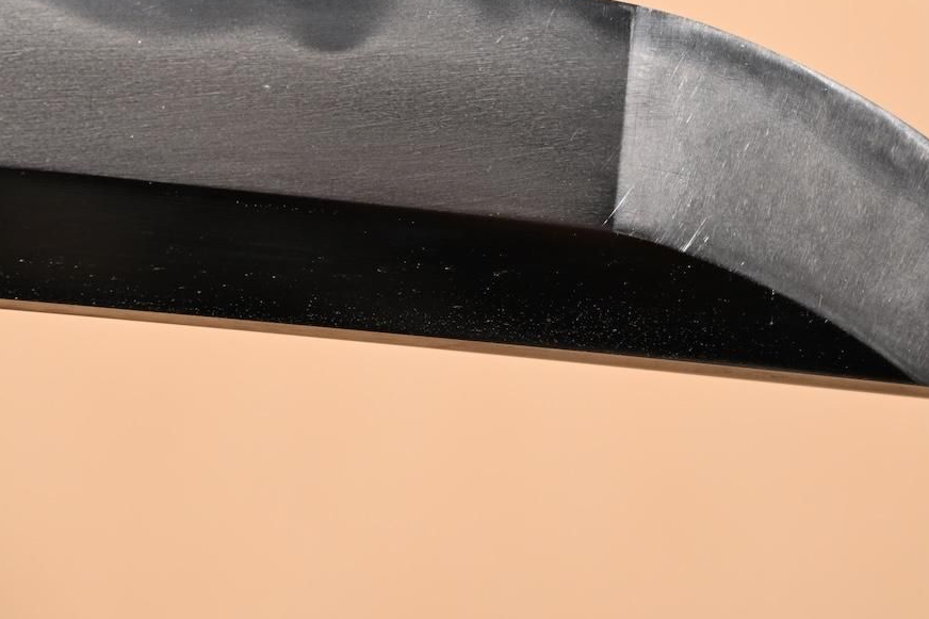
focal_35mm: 289
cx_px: 538
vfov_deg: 4.8
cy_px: 148
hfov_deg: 7.1
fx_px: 7456
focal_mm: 120
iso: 100
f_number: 6
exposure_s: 1/2
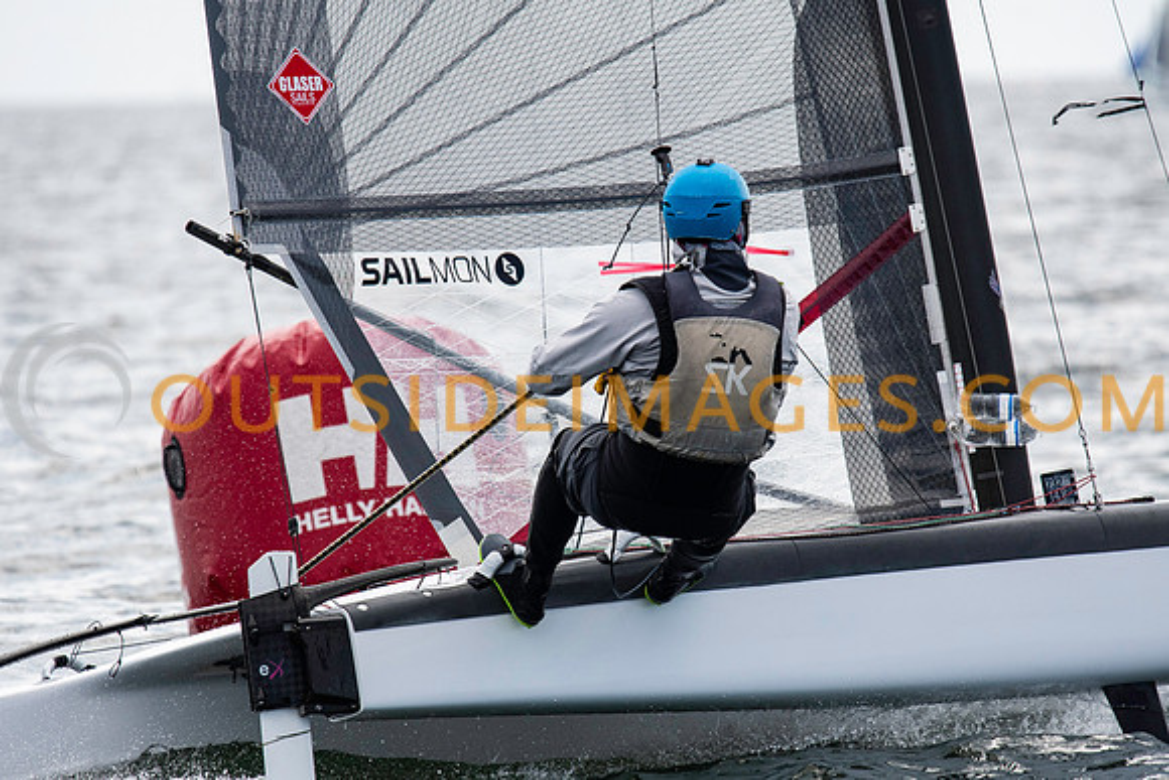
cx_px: 584
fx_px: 14615
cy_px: 390
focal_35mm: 450
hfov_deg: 4.6
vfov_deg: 3.1
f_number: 5
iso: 400
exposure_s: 1/5000
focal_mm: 300
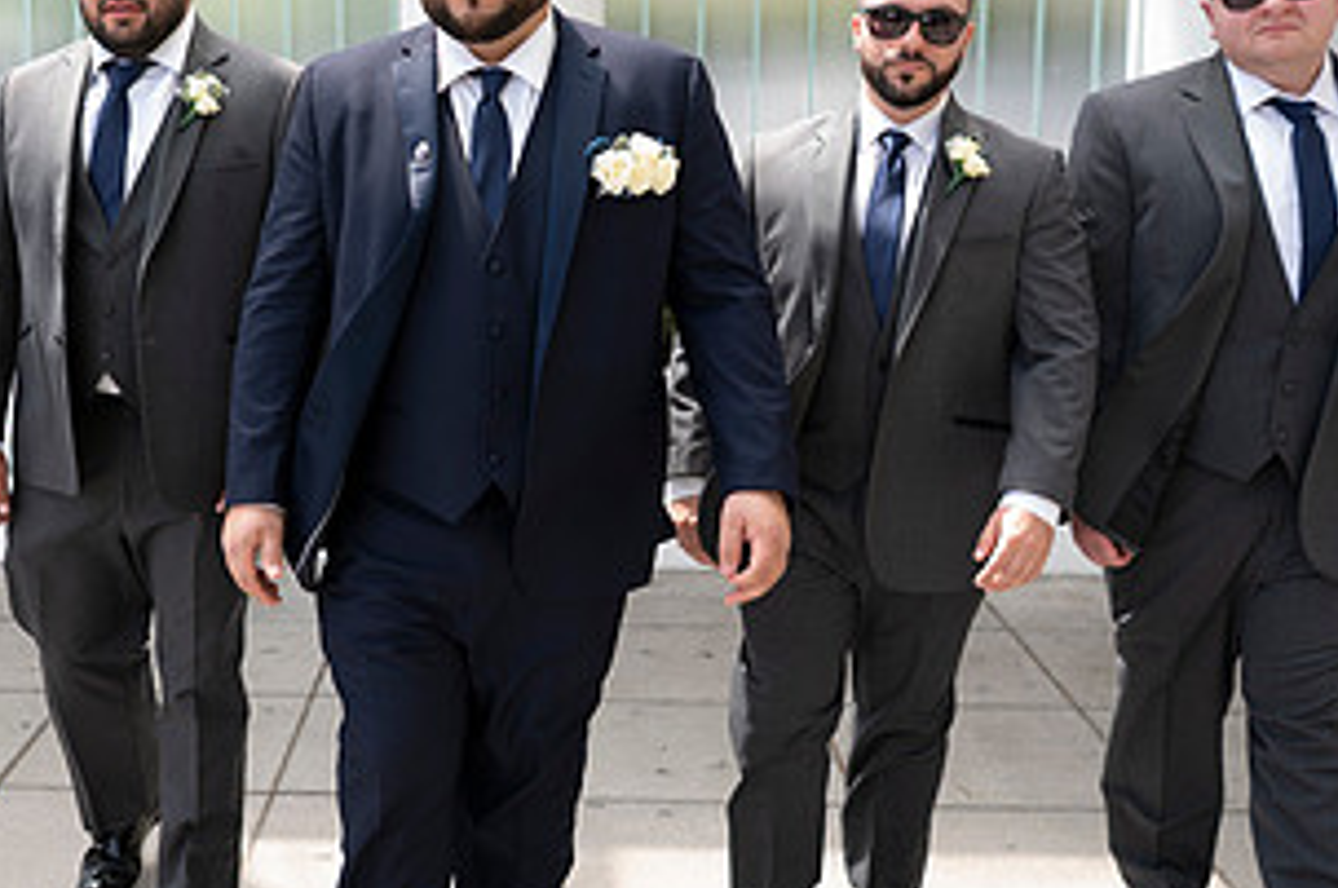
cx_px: 375
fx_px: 1707
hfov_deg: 41.8
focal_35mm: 46
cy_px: 353
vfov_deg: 29.1
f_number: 2.8
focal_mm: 24
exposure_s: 1/250
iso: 50
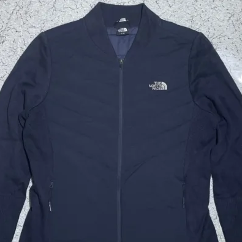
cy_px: 142
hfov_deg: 52.5
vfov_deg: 52.3
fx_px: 245
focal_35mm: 31
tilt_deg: -70.6
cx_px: 121
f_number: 1.6
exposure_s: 1/100
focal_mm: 4.2
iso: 125
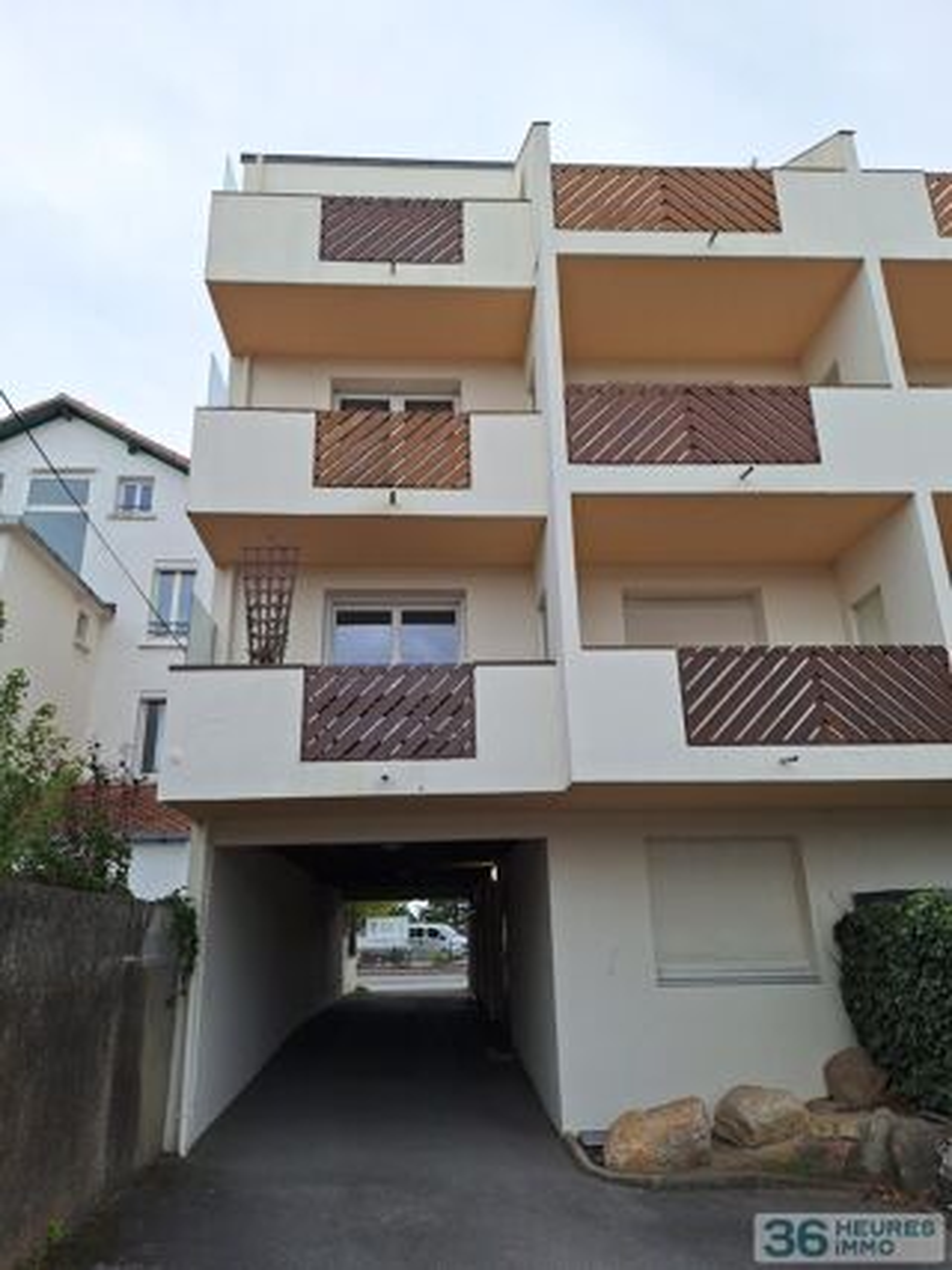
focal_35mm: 23
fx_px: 844
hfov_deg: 58.9
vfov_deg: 73.9
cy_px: 635
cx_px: 476
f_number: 1.8
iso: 40
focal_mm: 5.54
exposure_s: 1/714
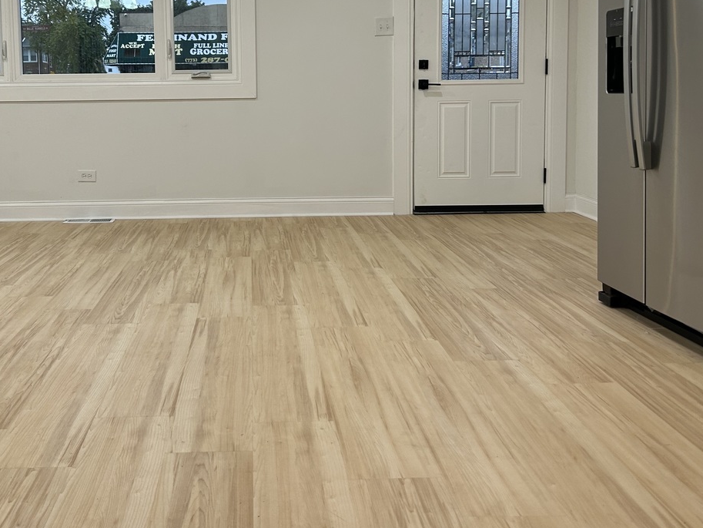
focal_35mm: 41
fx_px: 833
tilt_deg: -4.0
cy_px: 146
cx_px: 257
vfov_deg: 34.5
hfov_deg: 45.3
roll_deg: +0.9
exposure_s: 1/120
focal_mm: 5.7
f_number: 1.5
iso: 80
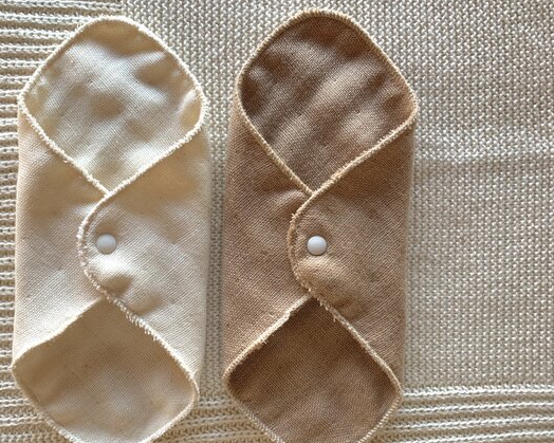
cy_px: 227
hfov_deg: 56.7
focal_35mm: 31
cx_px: 218
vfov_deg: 47.1
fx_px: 508
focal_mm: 4.25
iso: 100
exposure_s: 1/84
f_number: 1.8
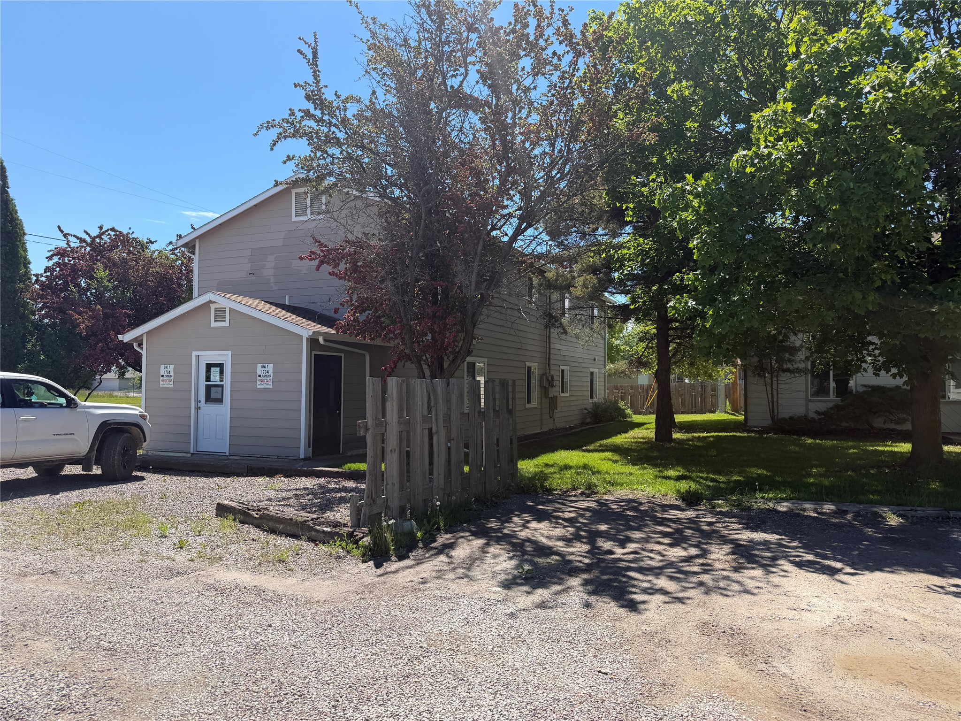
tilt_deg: +1.2
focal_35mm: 24
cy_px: 360
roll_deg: -0.9
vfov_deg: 56.8
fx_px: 666
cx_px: 480
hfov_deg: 71.6
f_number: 1.78
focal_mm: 6.76
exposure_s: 1/3021
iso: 80
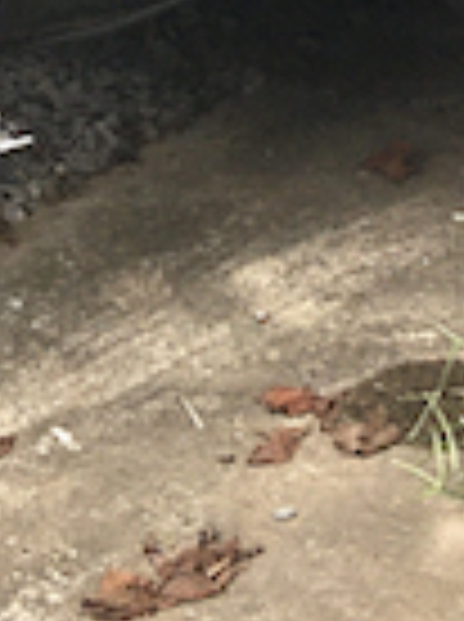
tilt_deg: -5.7
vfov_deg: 9.3
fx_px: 3263
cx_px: 428
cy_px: -1040
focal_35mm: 182
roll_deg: +0.2
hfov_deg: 8.1
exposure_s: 1/172
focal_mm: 4.15
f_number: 2.2
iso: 25
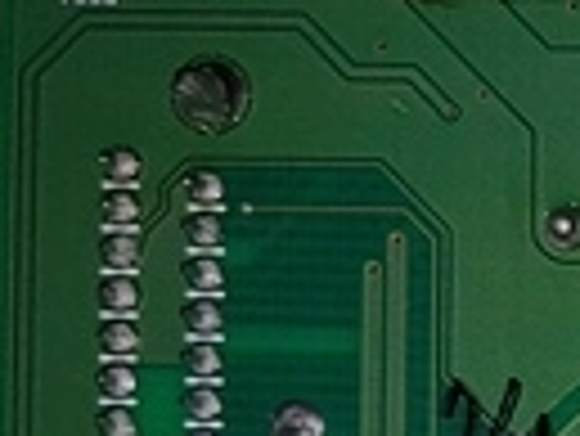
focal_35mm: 161
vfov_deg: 9.0
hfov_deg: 10.0
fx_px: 2700
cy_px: 629
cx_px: 1592
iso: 40
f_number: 1.7
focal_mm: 4.2
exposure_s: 1/469
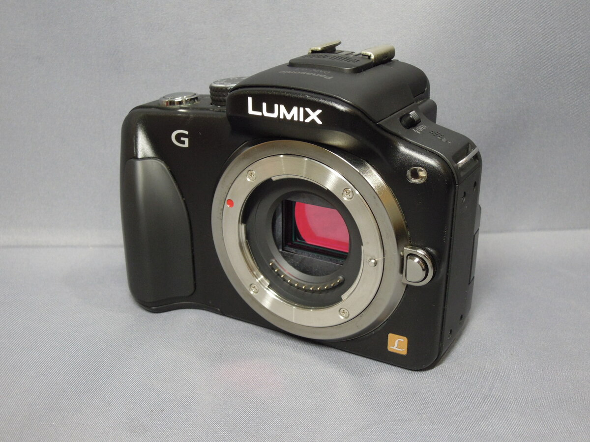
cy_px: 221
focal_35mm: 45
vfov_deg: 32.2
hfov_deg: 42.1
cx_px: 295
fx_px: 767
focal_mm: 8.1
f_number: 4
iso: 400
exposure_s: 1/40
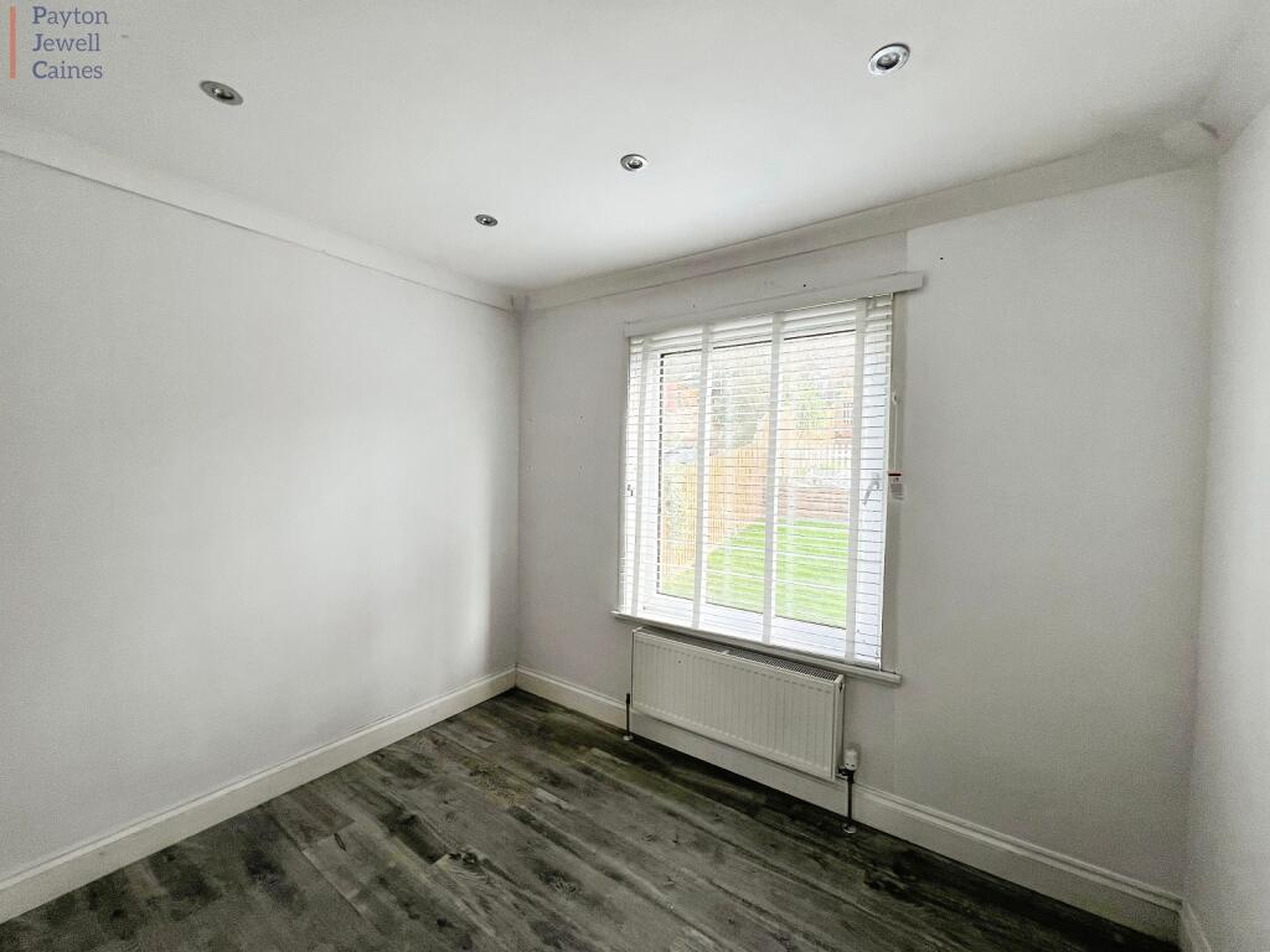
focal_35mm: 13
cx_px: 635
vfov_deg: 89.9
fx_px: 477
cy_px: 476
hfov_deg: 106.2
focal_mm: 1.57
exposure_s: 1/99
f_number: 1.8
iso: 64
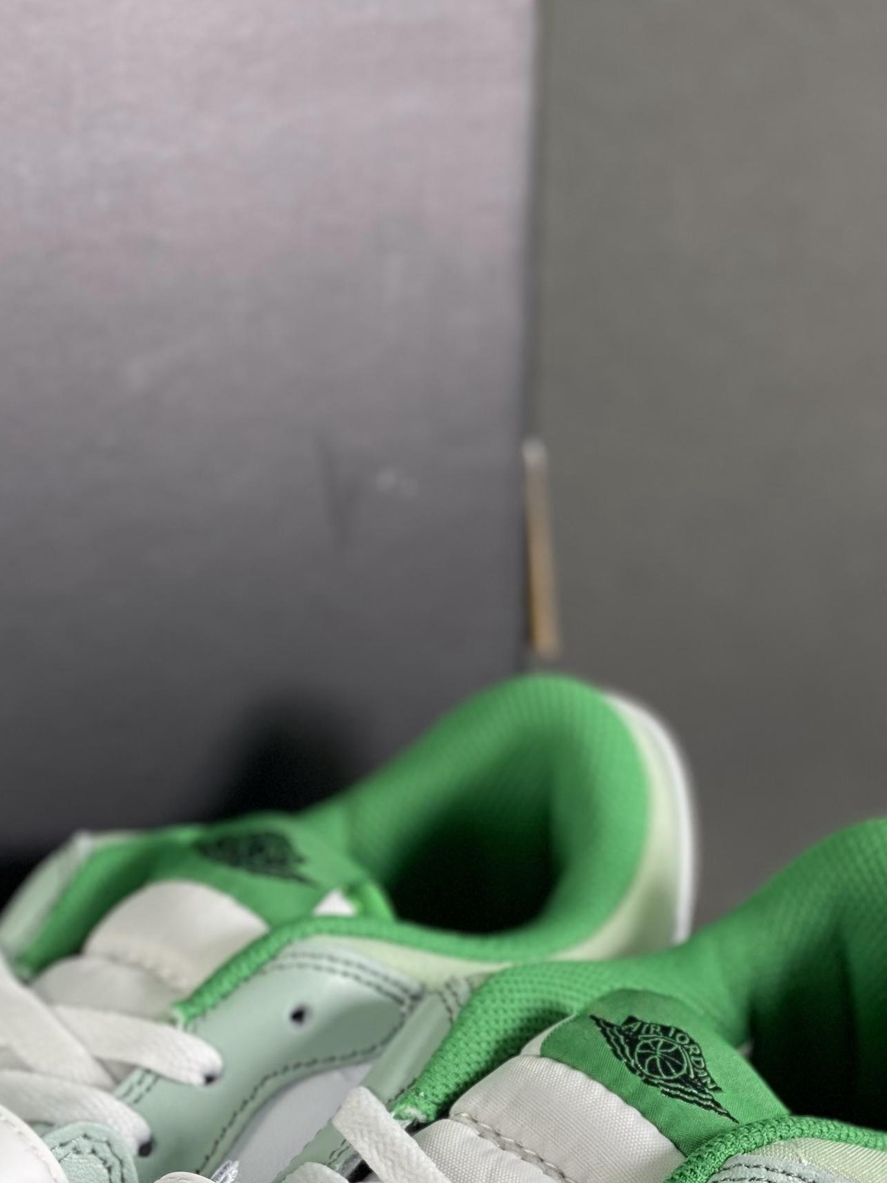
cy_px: 1275
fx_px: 4204
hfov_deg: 12.0
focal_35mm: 123
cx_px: 204
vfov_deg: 15.6
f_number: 2
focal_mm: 6
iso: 20
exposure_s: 1/302
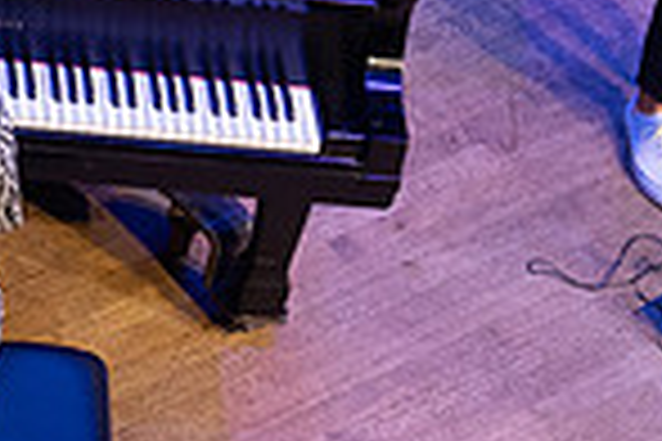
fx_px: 5075
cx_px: 347
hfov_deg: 7.5
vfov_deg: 4.9
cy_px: -389
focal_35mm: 276
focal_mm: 70
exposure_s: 1/160
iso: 3200
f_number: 8
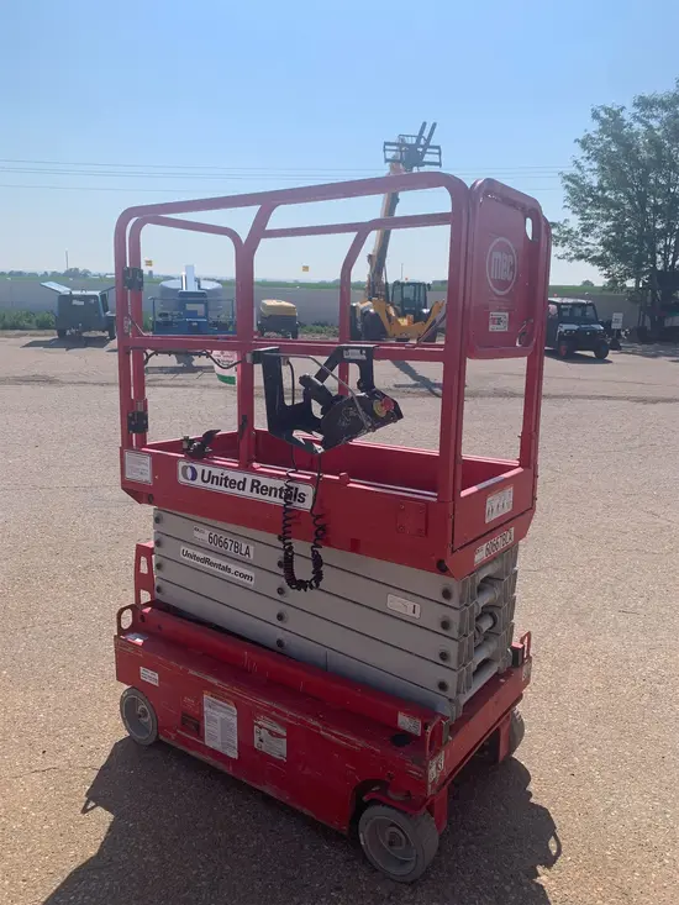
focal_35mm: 26
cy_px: 452
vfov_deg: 67.3
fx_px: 680
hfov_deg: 53.1
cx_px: 340
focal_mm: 4.25
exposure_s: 1/3650
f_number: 1.8
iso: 25
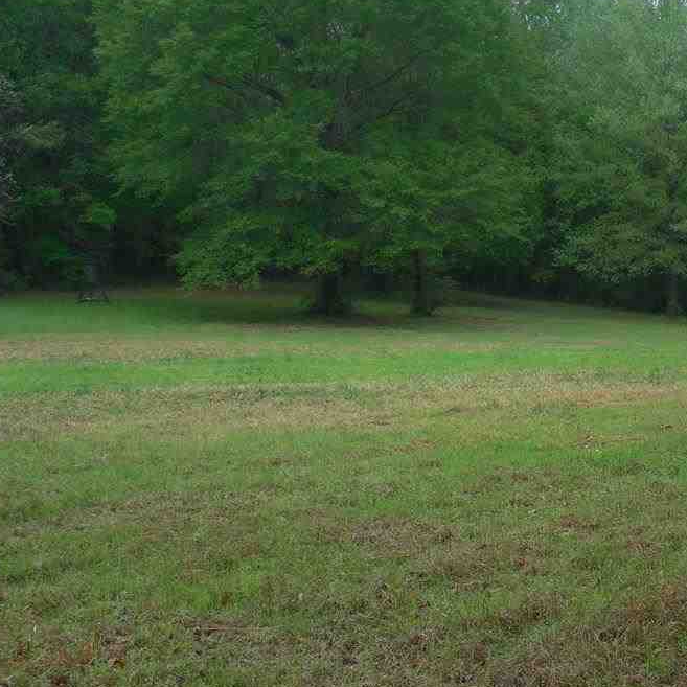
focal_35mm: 84
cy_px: 374
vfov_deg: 20.6
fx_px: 1886
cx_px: 527
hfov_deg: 20.5
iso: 125
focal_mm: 11
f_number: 4.3
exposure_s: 1/320
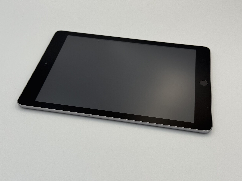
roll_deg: -1.1
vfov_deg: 30.3
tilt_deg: -42.4
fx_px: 336
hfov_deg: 39.7
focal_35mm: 48
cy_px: 90
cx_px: 121
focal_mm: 6.76
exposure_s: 1/778
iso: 64
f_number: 1.78
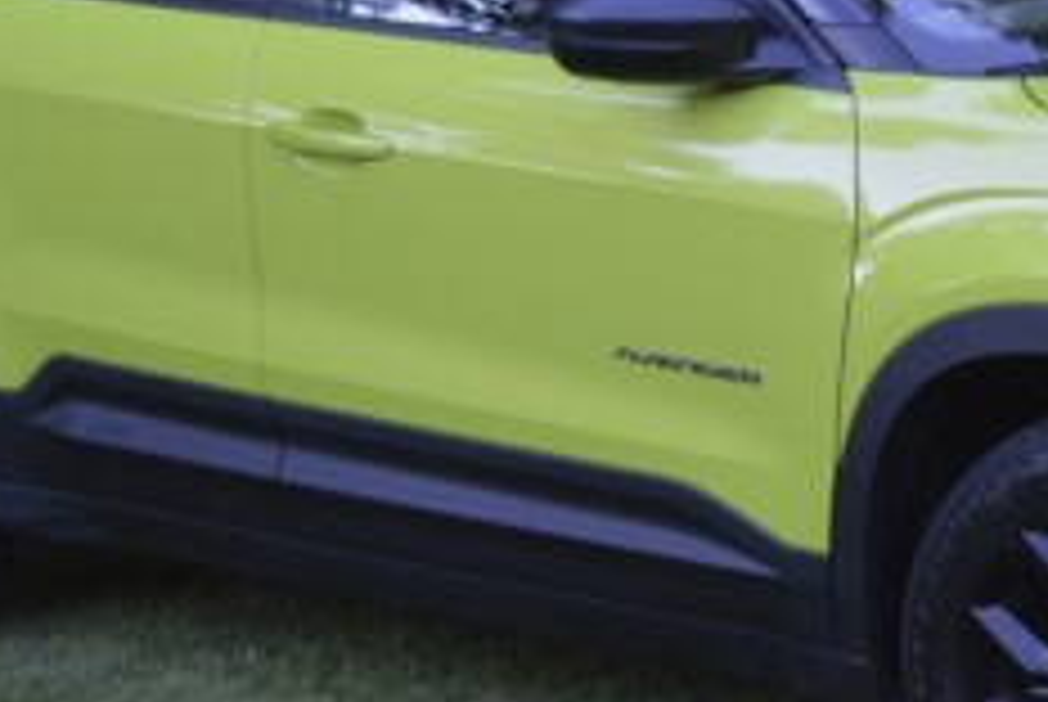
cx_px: 832
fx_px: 3673
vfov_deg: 10.9
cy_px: 173
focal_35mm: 126
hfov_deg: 16.1
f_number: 4.2
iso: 1000
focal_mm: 28
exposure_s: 1/500
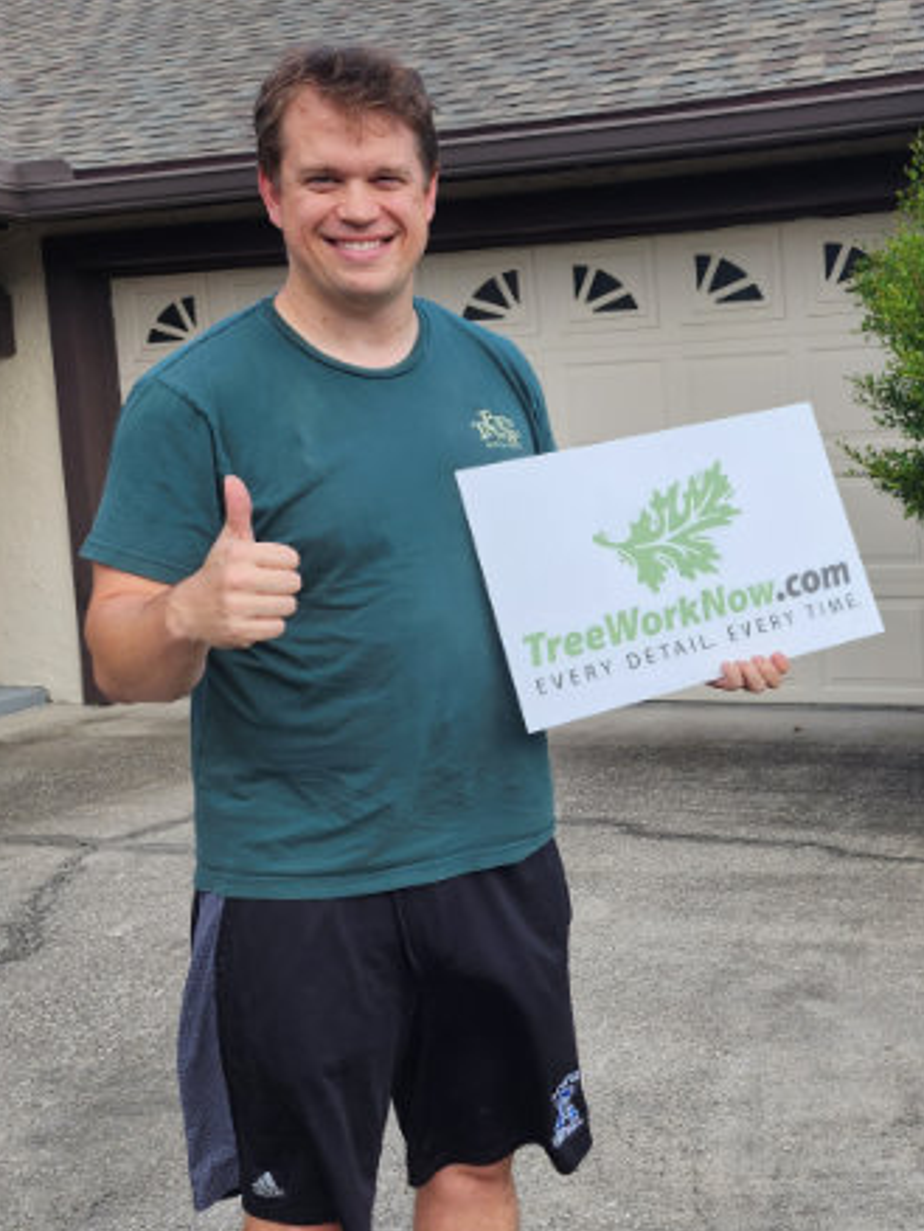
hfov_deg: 32.9
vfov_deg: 44.6
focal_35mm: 42
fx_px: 1493
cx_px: 806
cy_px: 520
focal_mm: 6.4
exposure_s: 1/472
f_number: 1.8
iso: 12
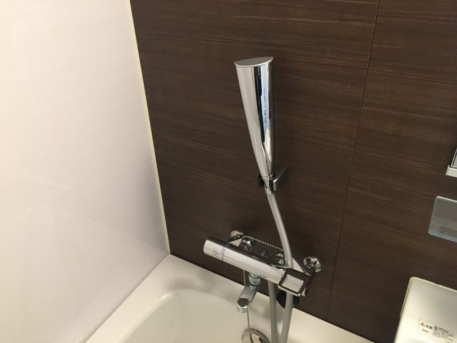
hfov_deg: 61.7
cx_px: 228
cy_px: 172
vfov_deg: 48.2
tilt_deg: -32.9
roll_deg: +3.5
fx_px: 383
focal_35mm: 29
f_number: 2.2
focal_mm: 4.15
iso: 200
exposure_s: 1/15
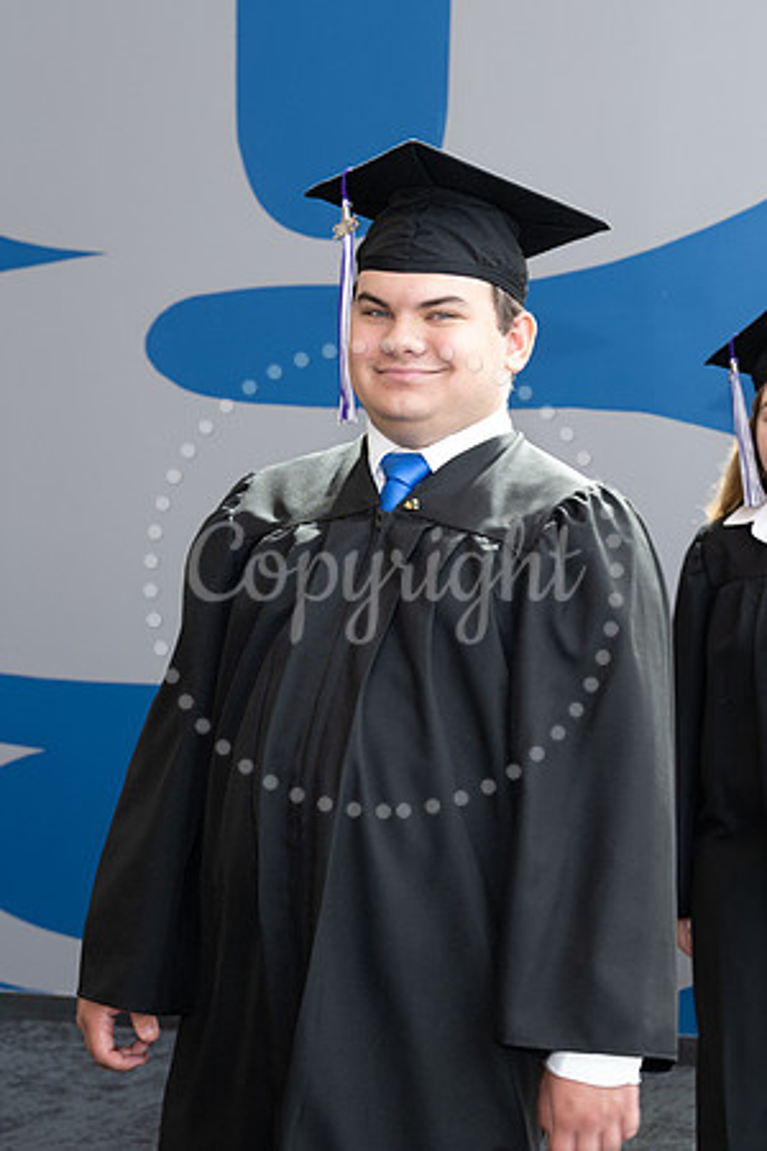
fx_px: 2349
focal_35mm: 74
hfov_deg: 18.0
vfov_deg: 27.5
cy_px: 576
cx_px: 795
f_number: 5
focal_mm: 49
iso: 800
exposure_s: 1/125
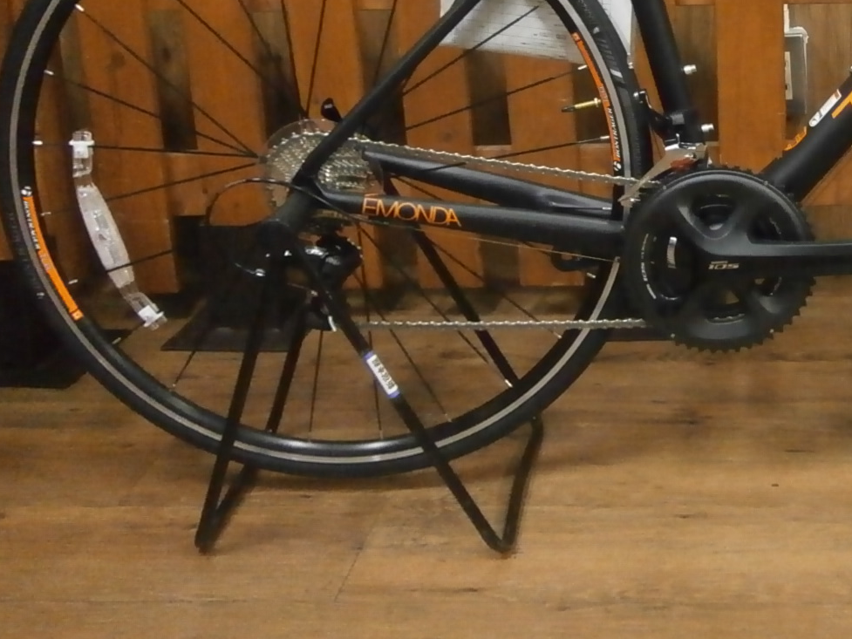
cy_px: 46
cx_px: 746
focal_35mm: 65
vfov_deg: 22.0
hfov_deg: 28.8
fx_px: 1600
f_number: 2.9
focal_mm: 5.5
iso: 800
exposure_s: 1/40
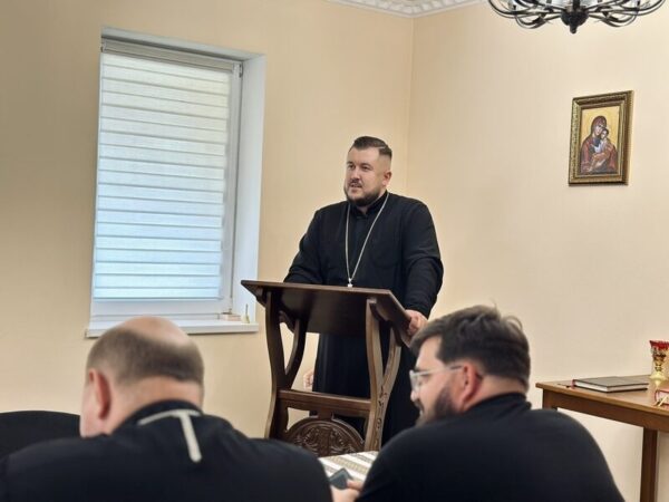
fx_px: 928
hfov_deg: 39.7
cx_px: 334
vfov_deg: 30.3
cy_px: 251
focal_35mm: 48
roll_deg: -2.8
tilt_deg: -1.5
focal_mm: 6.86
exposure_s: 1/50
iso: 64
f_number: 1.78
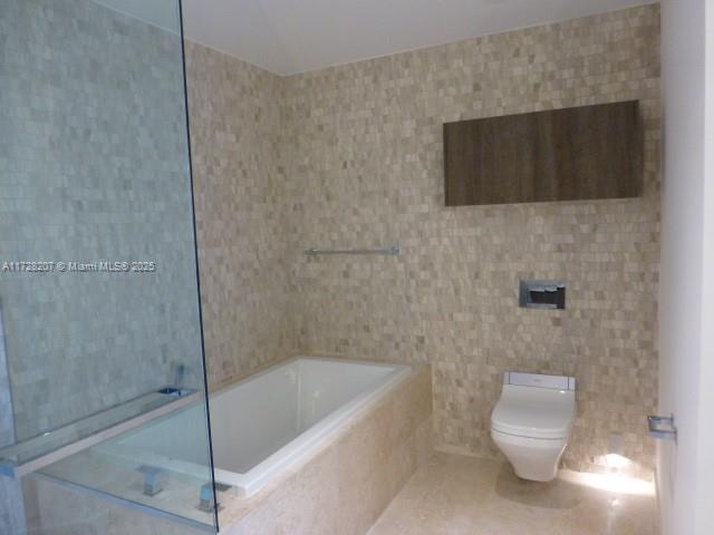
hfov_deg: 71.6
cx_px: 357
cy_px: 268
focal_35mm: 24
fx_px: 495
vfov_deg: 56.8
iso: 400
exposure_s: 1/20
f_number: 3.3
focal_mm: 4.3
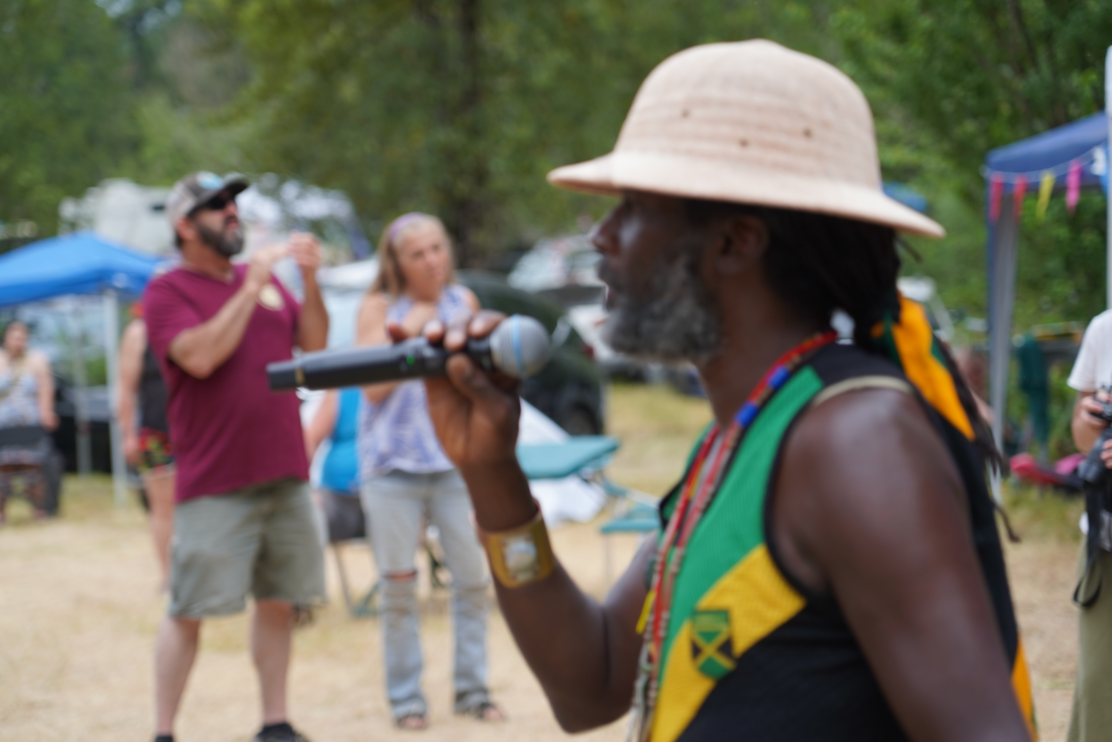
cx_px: 556
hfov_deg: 19.5
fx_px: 3243
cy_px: 371
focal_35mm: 105
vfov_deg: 13.0
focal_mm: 105
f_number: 4
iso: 200
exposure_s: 1/160
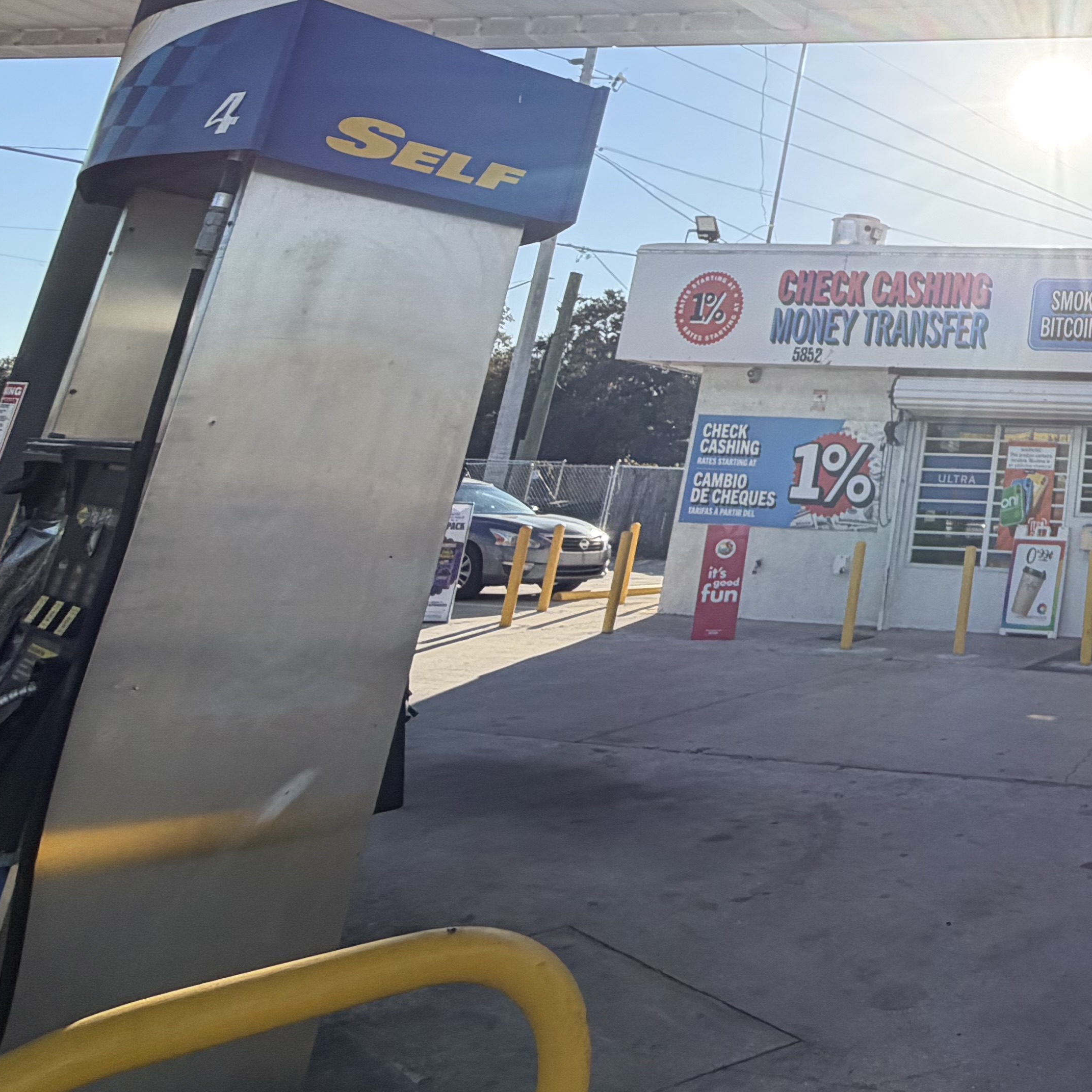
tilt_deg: +15.8
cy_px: 176
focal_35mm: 33
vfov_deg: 46.4
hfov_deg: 37.5
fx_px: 1178
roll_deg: -1.8
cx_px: 1312
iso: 32
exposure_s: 1/888
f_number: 2.2
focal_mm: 2.22
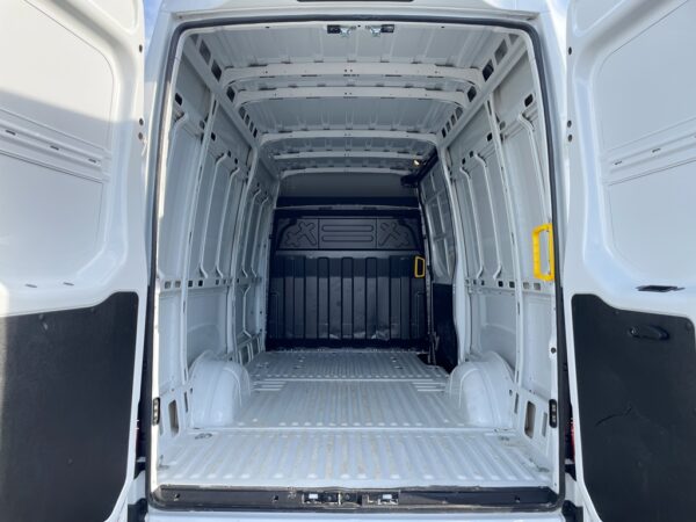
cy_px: 261
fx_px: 523
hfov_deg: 67.3
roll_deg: +0.6
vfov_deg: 53.1
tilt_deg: +0.8
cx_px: 348
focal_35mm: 26
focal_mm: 4.2
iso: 32
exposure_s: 1/540
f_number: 1.6
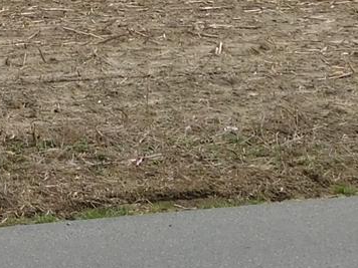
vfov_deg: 6.9
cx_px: -218
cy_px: -290
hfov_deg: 9.2
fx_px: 2141
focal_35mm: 207
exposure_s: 1/500
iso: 125
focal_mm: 6.3
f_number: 7
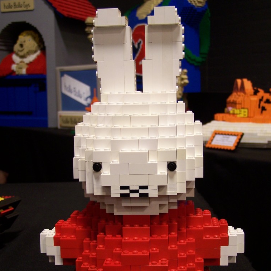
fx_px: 540
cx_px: 135
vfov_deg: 28.0
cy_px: 175
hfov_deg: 28.2
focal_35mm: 61
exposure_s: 1/3
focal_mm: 8.5
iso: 80
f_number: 3
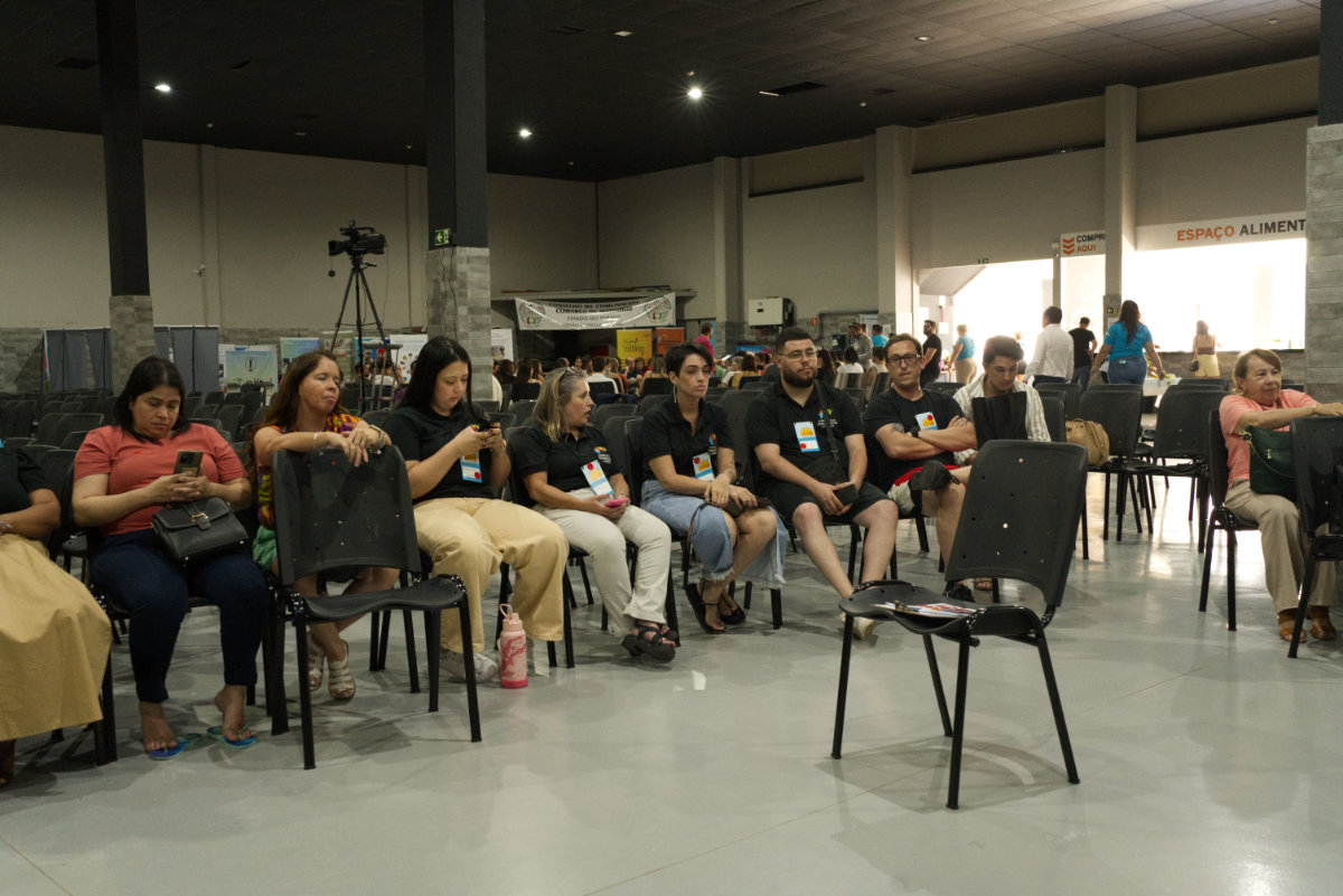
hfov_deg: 54.4
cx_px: 672
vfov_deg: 37.9
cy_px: 448
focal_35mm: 35
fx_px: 1306
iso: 8000
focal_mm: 35
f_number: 5.6
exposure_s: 1/80
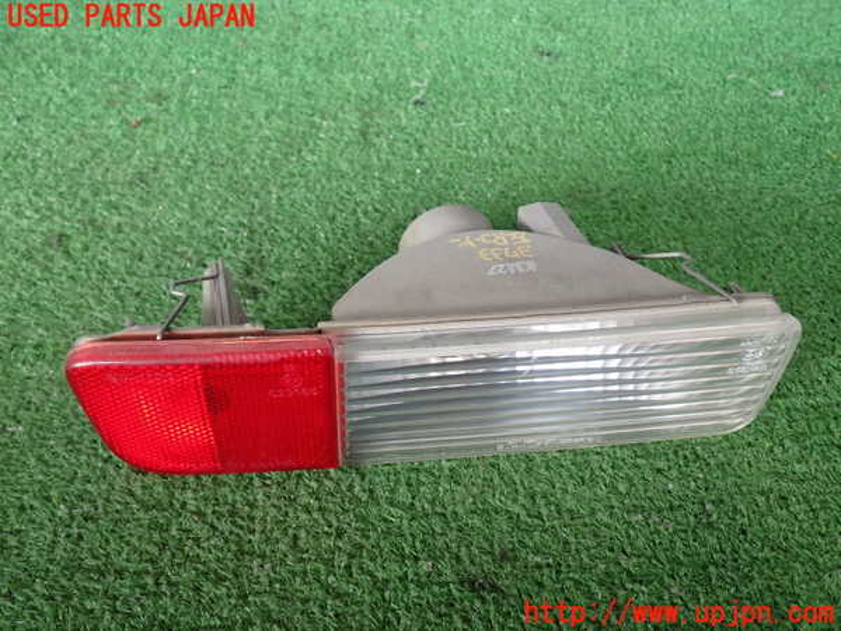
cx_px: 420
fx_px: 875
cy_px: 316
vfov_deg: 39.7
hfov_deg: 51.4
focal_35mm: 36
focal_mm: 6.37
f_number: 2.5
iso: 200
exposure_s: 1/60
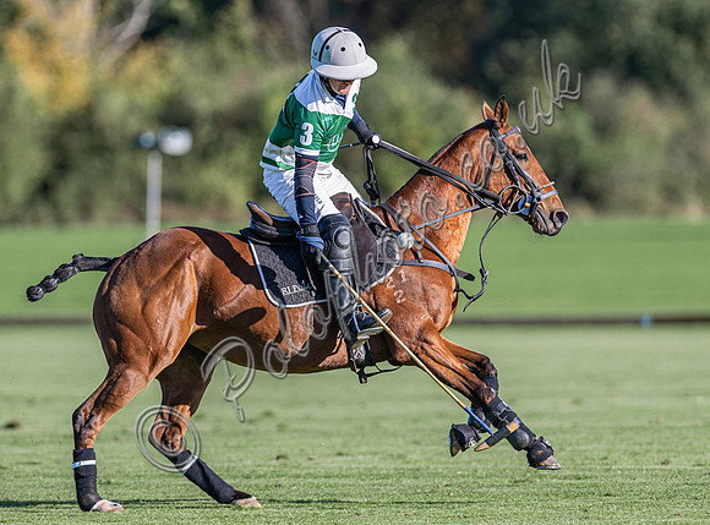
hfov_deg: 3.8
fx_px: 10834
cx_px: 374
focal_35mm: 531
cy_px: 252
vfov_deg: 2.8
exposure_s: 1/1600
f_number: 3.2
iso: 160
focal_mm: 300
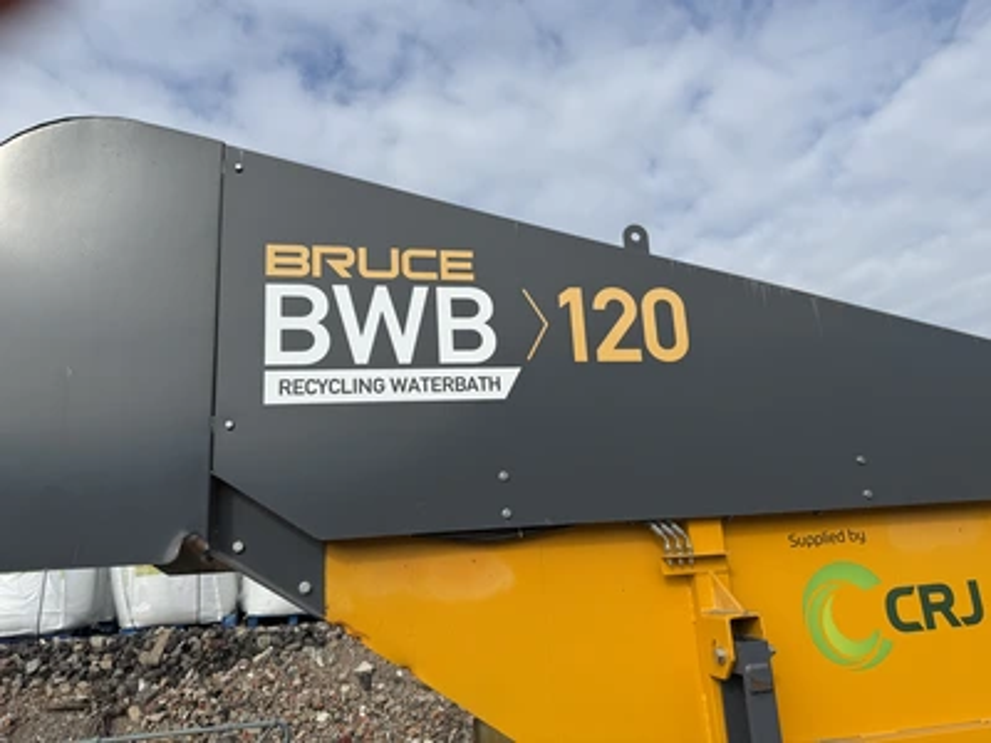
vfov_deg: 56.8
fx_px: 687
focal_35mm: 24
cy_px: 372
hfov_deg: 71.6
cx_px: 496
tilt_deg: +15.8
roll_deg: +4.1
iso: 80
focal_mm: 6.76
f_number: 1.78
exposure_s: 1/4975
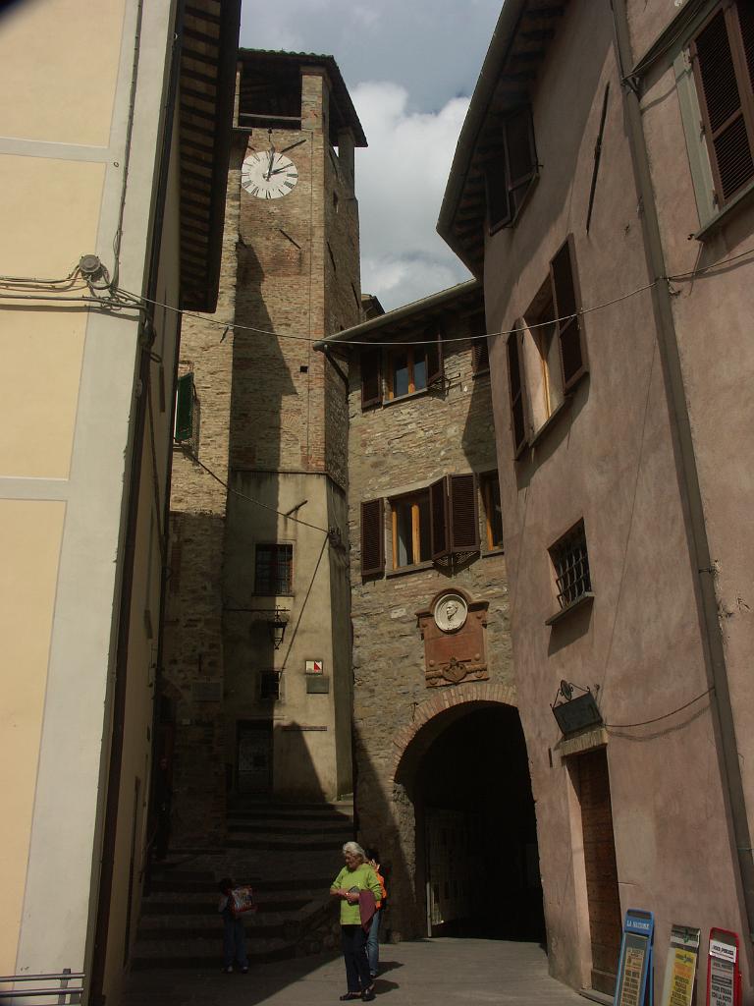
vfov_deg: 56.8
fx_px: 929
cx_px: 377
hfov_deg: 44.2
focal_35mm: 32
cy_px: 503
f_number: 9
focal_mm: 8.17
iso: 64
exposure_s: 1/500
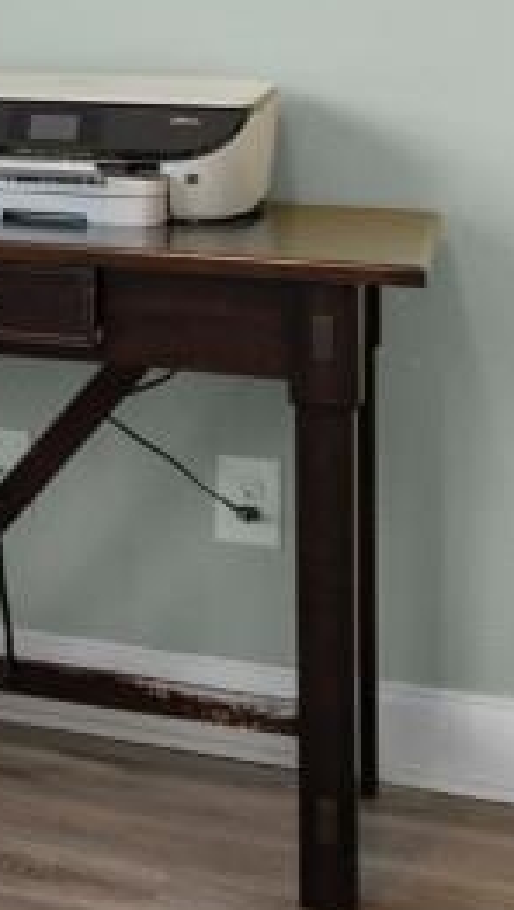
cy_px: -115
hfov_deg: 8.9
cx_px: -1240
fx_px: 2343
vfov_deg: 20.8
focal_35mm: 97
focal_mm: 10
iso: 100
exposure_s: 1
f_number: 4.5
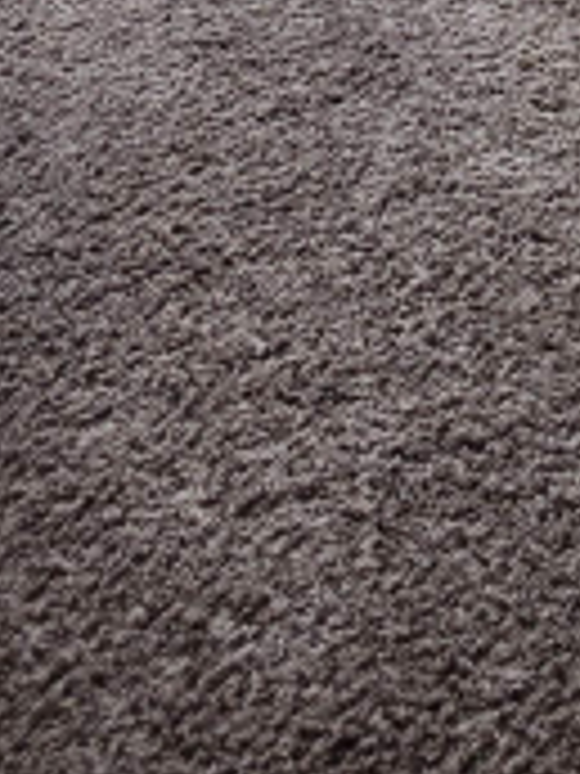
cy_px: -704
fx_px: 1988
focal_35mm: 89
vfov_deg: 17.1
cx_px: 872
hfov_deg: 15.3
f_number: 1.7
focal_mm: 6.3
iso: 160
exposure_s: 1/120
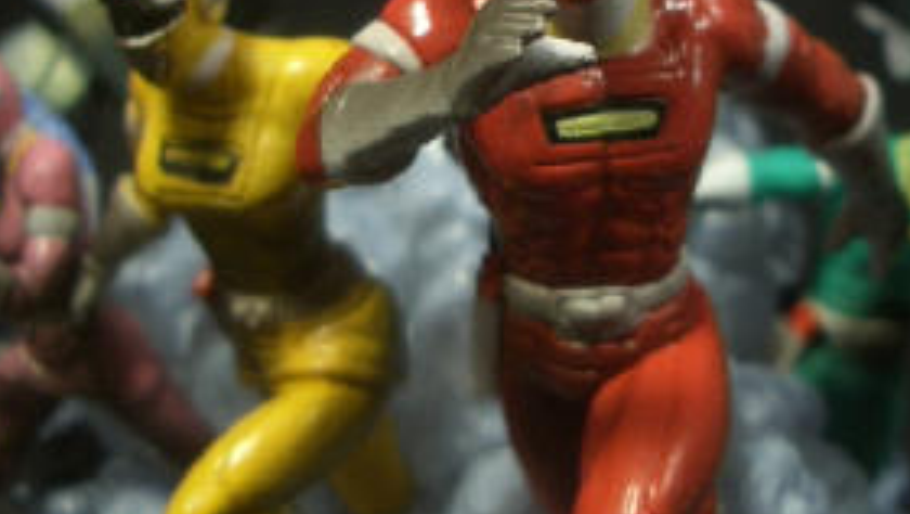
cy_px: 114
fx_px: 1473
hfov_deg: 34.1
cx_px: 582
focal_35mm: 61
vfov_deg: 19.6
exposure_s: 1/160
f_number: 2.6
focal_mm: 5.8
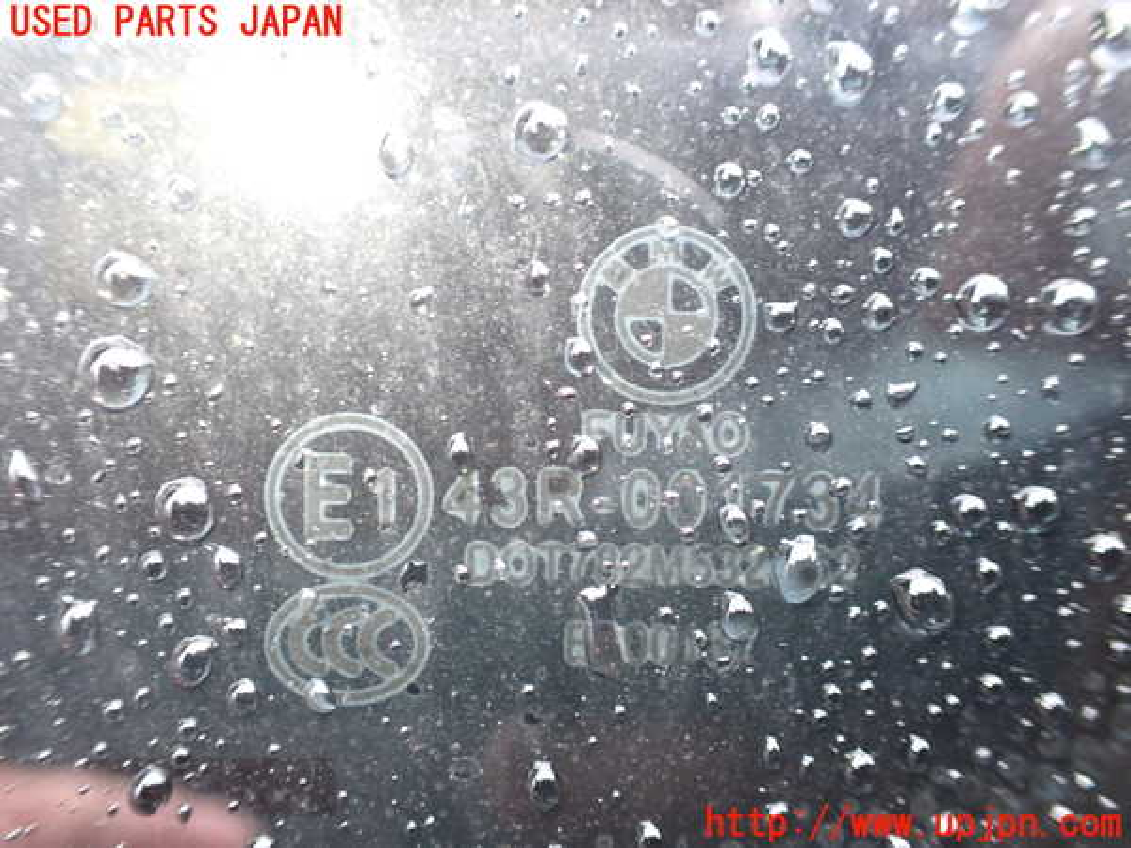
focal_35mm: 30
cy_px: 424
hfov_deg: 60.0
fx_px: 980
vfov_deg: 46.8
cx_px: 566
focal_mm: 5.4
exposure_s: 1/50
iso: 800
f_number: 2.3
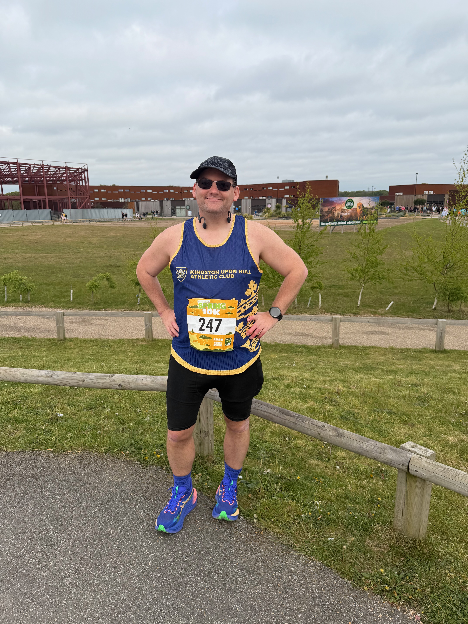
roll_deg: +0.6
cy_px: 312
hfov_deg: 56.8
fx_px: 433
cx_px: 234
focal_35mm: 24
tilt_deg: -11.5
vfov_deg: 71.6
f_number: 1.78
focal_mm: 6.76
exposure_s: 1/1618
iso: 80
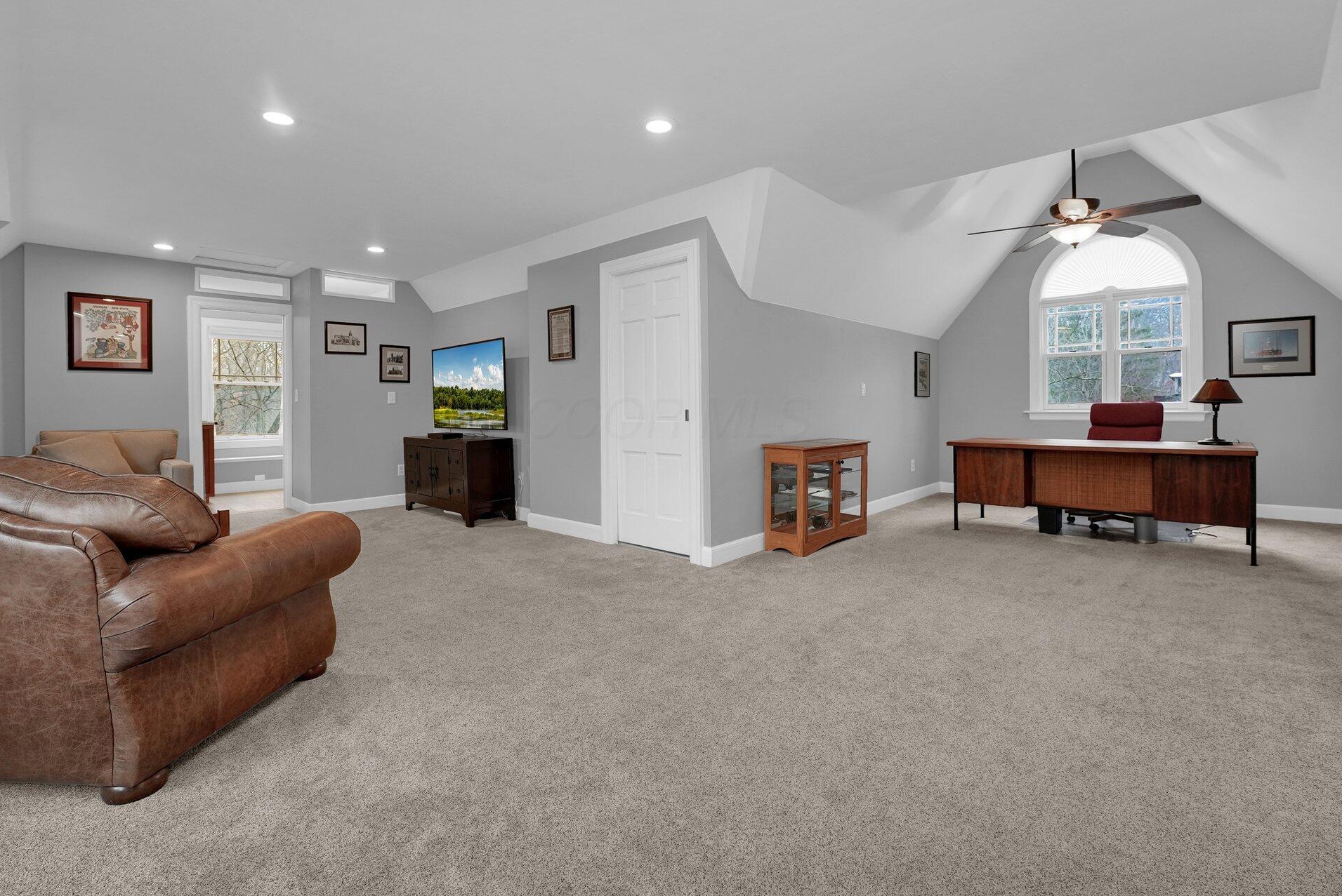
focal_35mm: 15
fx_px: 560
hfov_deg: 100.4
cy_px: 417
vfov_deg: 77.3
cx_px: 667
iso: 640
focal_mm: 14
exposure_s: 1/15
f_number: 7.1
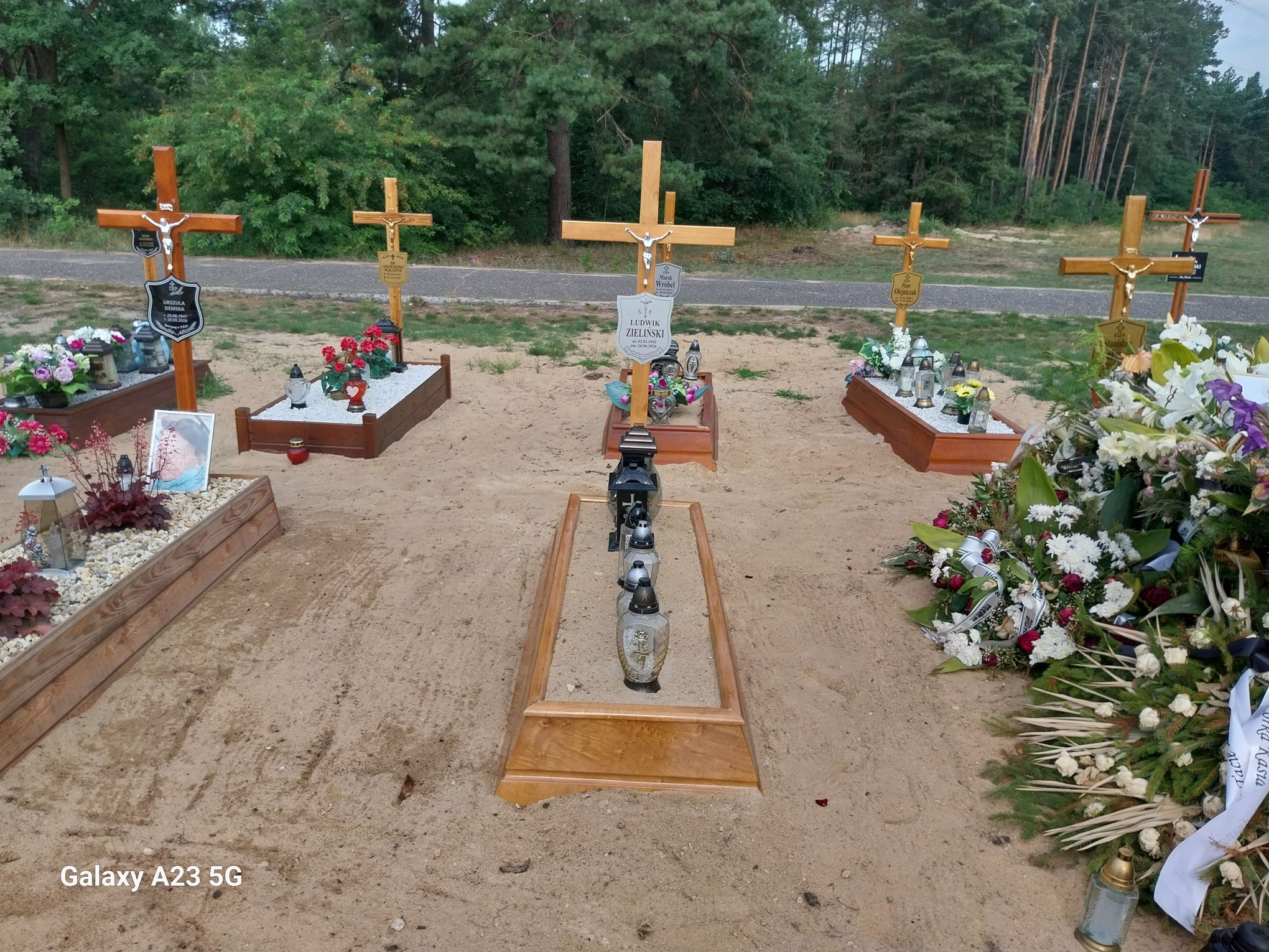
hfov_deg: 67.3
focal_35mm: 26
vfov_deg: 53.1
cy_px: 476
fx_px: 953
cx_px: 634
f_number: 1.8
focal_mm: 4
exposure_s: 1/550
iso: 25
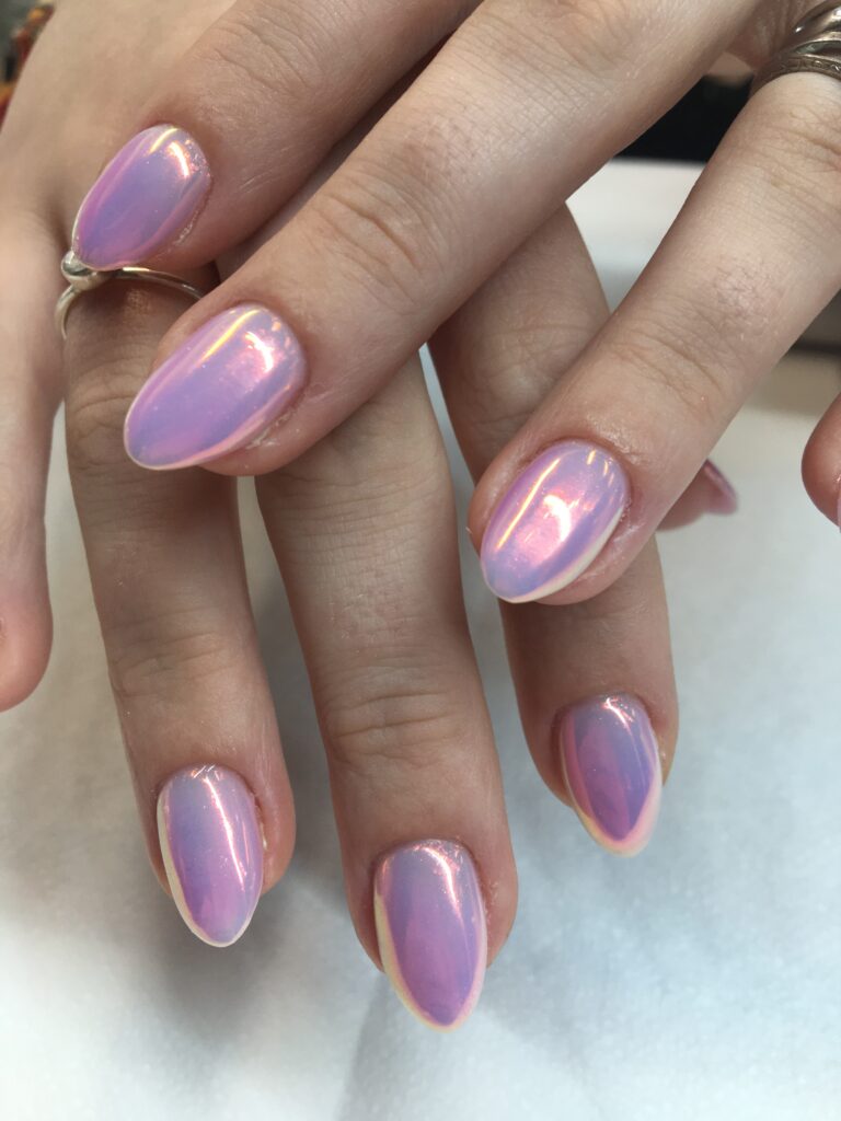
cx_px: 420
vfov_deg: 61.7
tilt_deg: -36.9
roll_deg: -0.9
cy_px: 560
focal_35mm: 29
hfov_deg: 48.2
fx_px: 939
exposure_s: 1/100
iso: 40
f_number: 2.2
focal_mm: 4.15
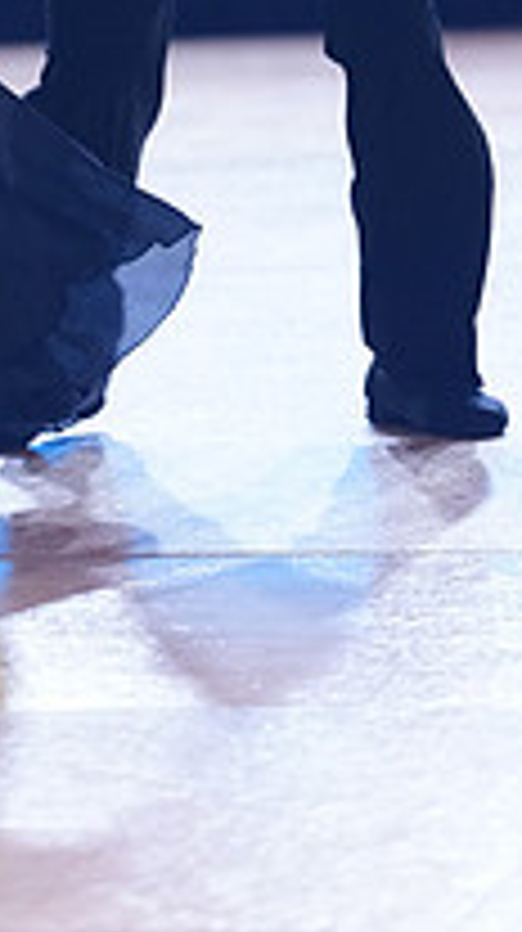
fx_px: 8267
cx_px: -16
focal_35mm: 335
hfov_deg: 3.6
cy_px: -266
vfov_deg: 6.4
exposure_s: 1/500
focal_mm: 114
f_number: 2.8
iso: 1250
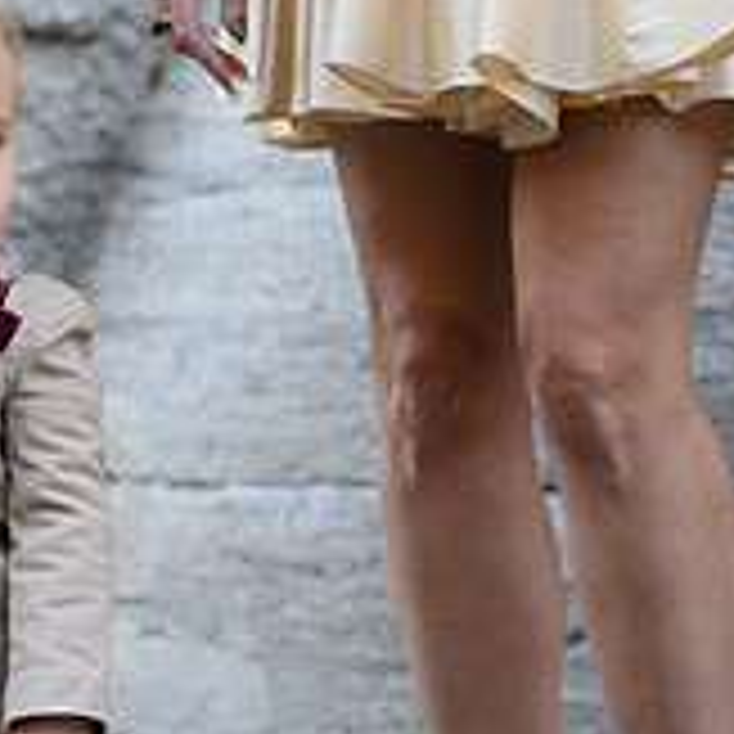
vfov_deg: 4.5
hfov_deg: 4.5
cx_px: -180
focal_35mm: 392
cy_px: 531
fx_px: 9404
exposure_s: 1/1250
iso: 1600
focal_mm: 130
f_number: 3.2
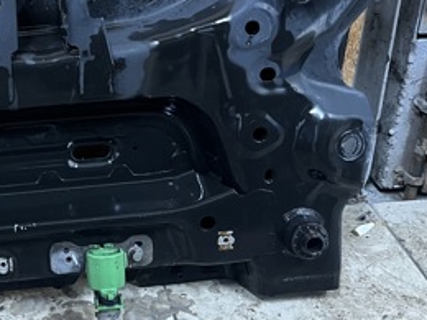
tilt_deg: -25.0
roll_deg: +3.9
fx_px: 789
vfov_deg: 22.3
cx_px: -7
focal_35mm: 64
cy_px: 21
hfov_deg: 28.3
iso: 320
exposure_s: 1/50
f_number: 1.6
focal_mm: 5.1
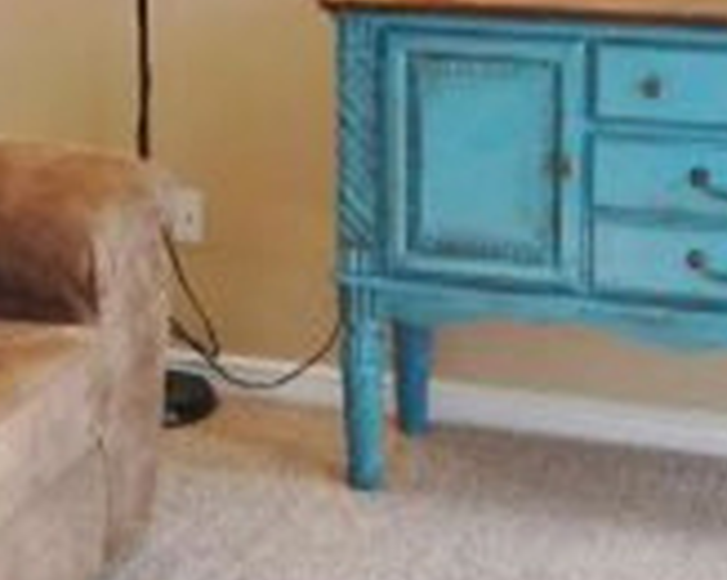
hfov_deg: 20.7
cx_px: 227
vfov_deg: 16.4
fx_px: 1977
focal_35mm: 92
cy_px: 27
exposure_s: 1/30
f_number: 2.8
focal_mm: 4.3
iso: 125
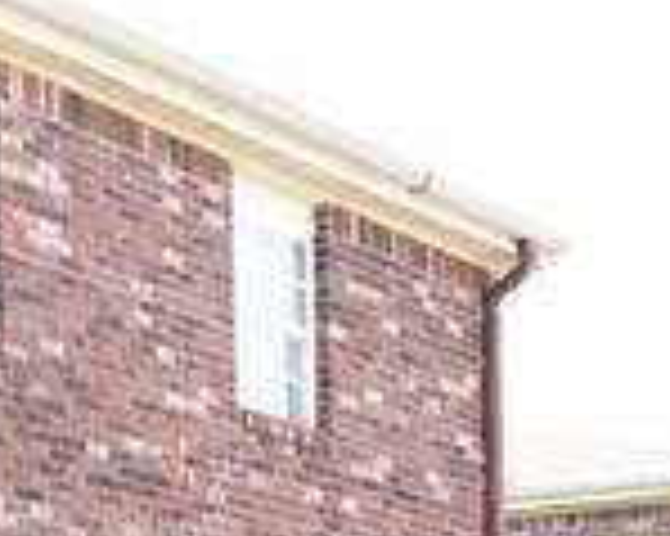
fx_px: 3448
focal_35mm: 174
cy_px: 1158
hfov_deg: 10.2
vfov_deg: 8.3
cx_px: -701
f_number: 5
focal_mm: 18
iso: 100
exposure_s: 1/125
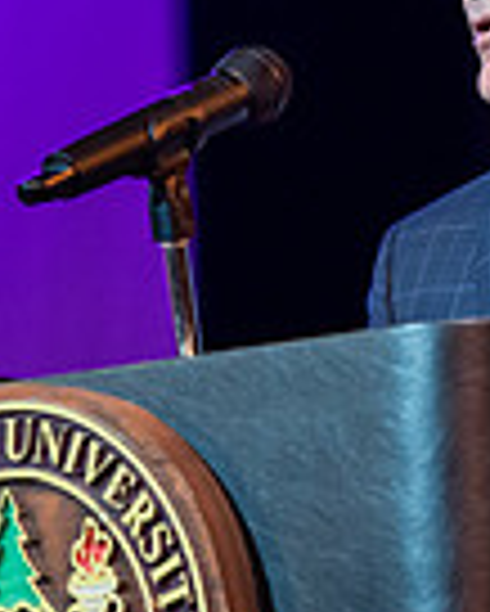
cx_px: 544
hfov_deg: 2.2
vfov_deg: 2.8
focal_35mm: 701
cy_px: 110
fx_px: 12693
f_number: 3.2
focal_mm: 175
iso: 1600
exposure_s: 1/200
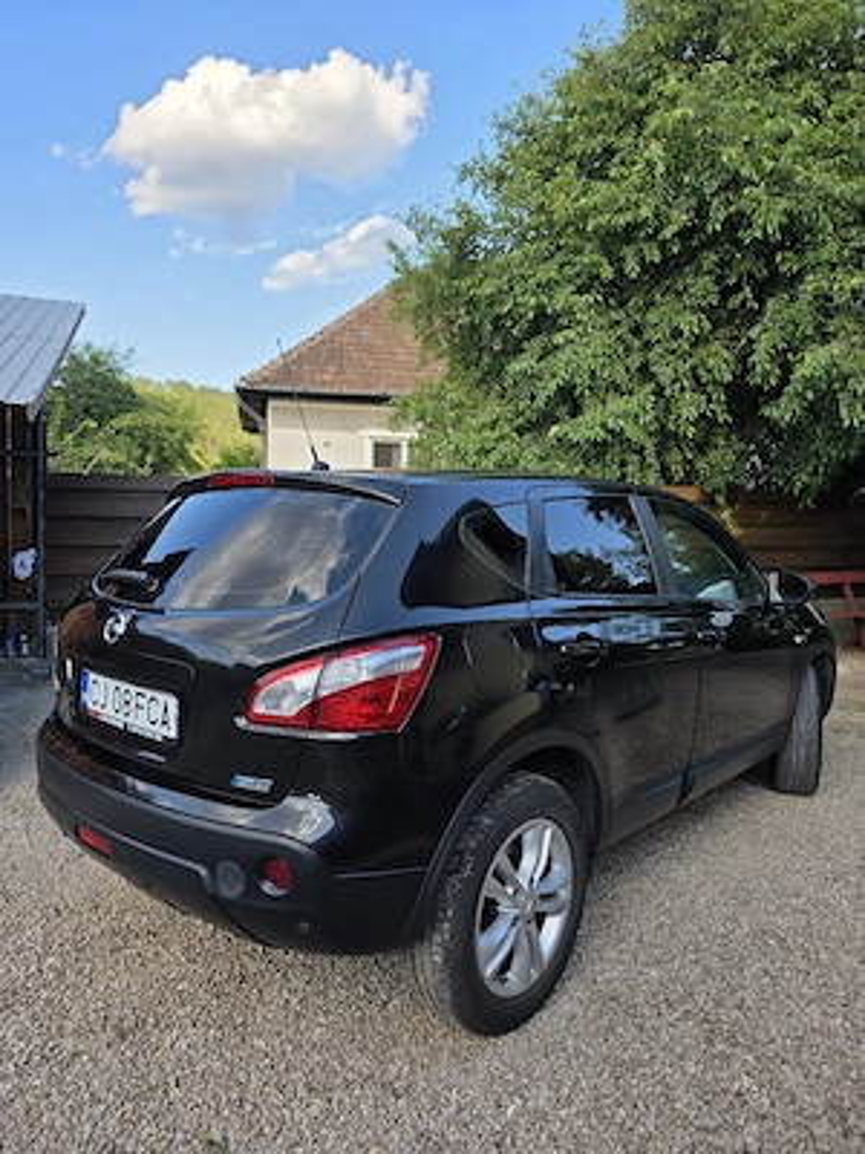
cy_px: 577
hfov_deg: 58.9
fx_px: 766
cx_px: 432
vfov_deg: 73.9
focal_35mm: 23
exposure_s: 1/2000
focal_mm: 6.3
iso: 80
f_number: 1.7
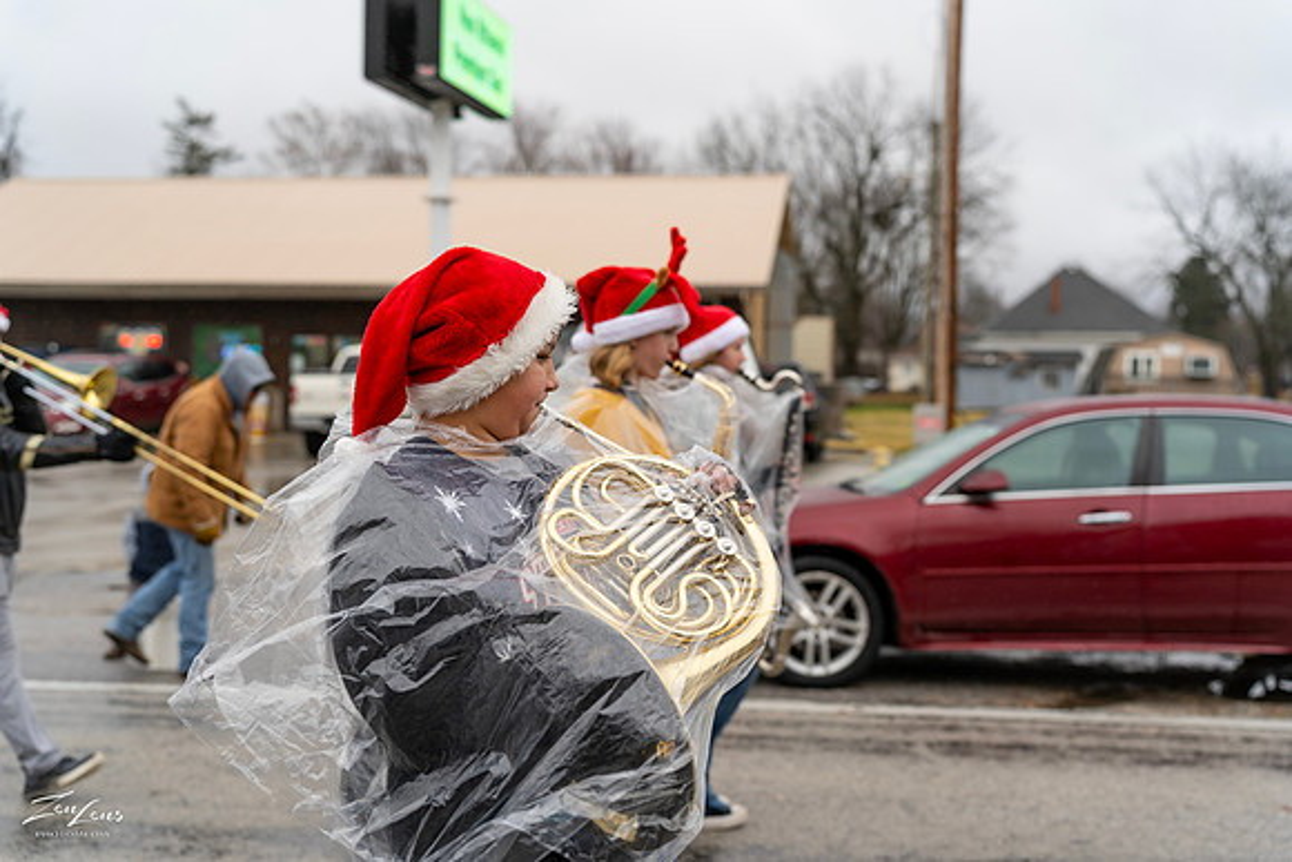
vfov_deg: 29.9
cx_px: 646
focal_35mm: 45
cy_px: 431
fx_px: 1615
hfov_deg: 43.6
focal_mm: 45
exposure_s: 1/640
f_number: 2.8
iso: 200
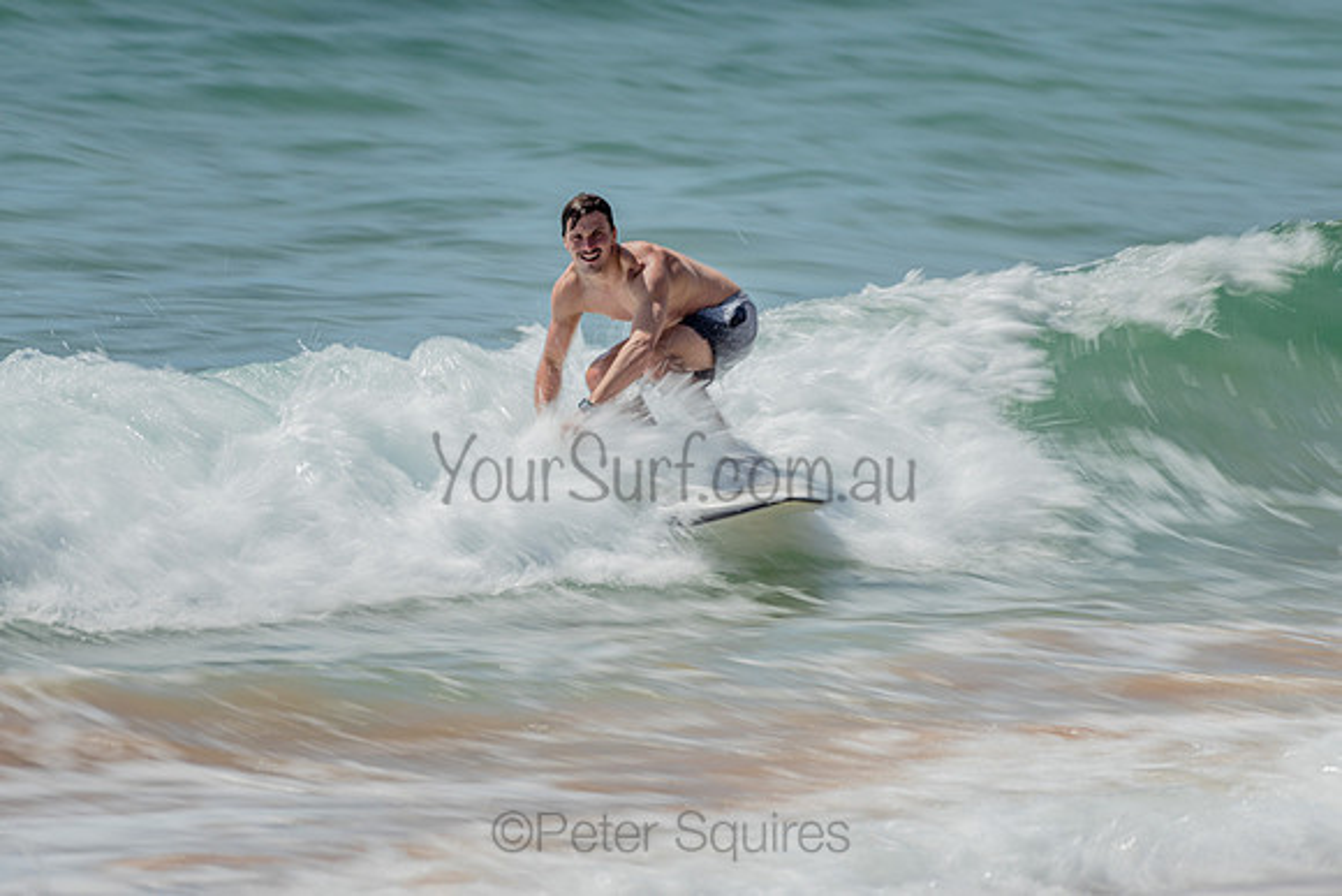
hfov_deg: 3.4
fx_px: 22856
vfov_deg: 2.2
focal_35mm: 613
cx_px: 586
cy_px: 391
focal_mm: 500
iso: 90
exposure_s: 1/20
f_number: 5.6
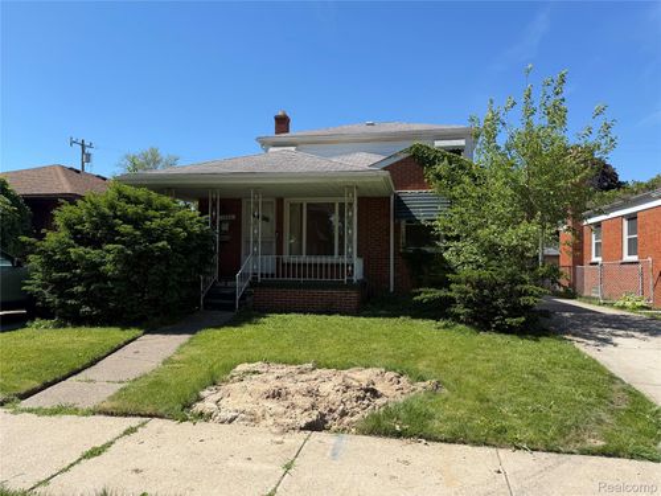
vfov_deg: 56.8
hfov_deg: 71.6
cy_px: 248
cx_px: 330
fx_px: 458
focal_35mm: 24
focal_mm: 6.76
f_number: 1.78
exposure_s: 1/3425
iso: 80
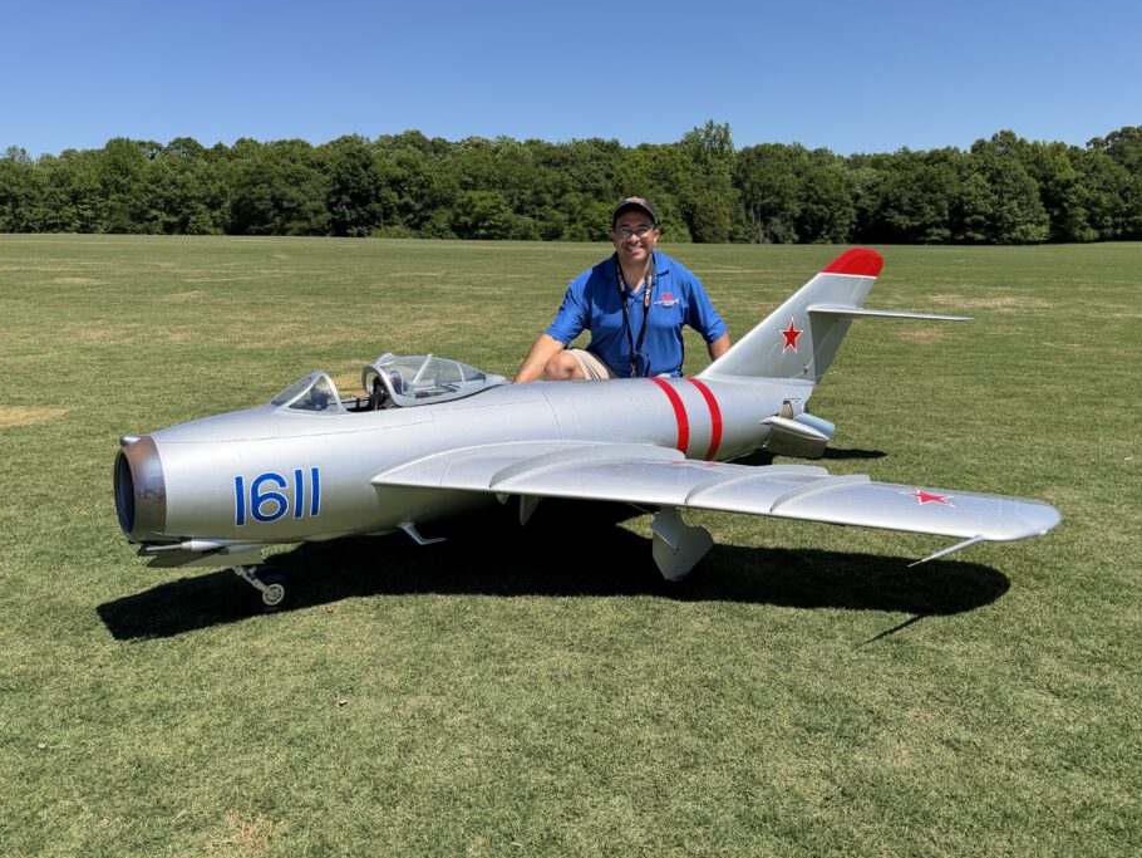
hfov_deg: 65.2
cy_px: 384
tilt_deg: -10.7
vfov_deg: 51.3
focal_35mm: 27
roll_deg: +1.0
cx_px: 612
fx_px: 891
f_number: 1.78
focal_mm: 6.76
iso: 100
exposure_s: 1/6711
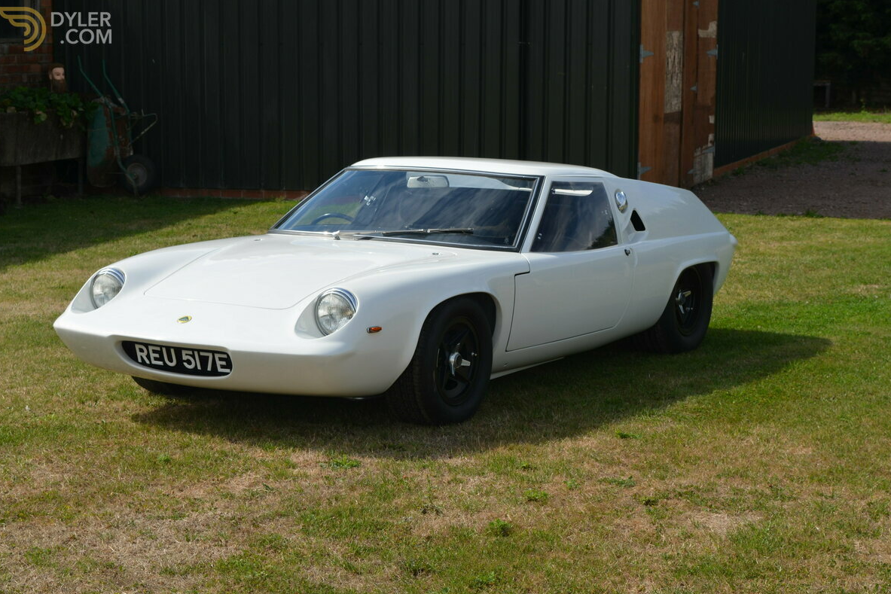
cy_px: 299
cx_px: 443
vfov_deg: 16.4
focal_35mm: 84
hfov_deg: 24.3
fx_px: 2067
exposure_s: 1/200
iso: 100
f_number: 11
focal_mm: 55
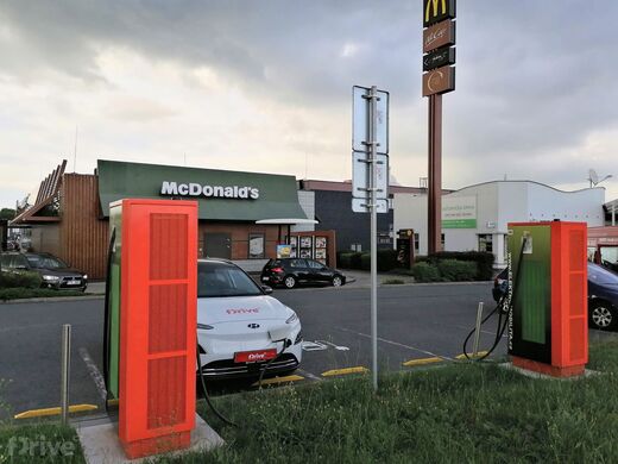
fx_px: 518
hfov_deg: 61.7
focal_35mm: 29
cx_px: 309
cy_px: 232
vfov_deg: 48.2
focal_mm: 5.3
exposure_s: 1/437
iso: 50
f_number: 1.8
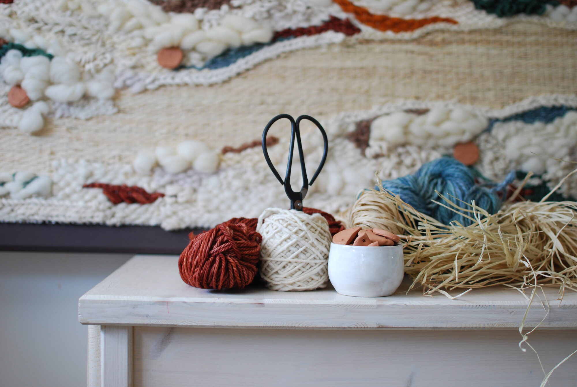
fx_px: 842
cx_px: 288
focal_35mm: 52
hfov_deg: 37.8
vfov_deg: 25.8
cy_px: 194
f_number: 2.2
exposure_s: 1/80
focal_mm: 35
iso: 200
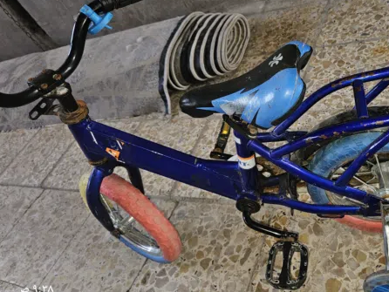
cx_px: 269
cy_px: 112
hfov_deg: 53.9
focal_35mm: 33
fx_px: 371
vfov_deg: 42.7
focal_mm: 6.3
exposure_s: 1/33.3
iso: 100
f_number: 1.7
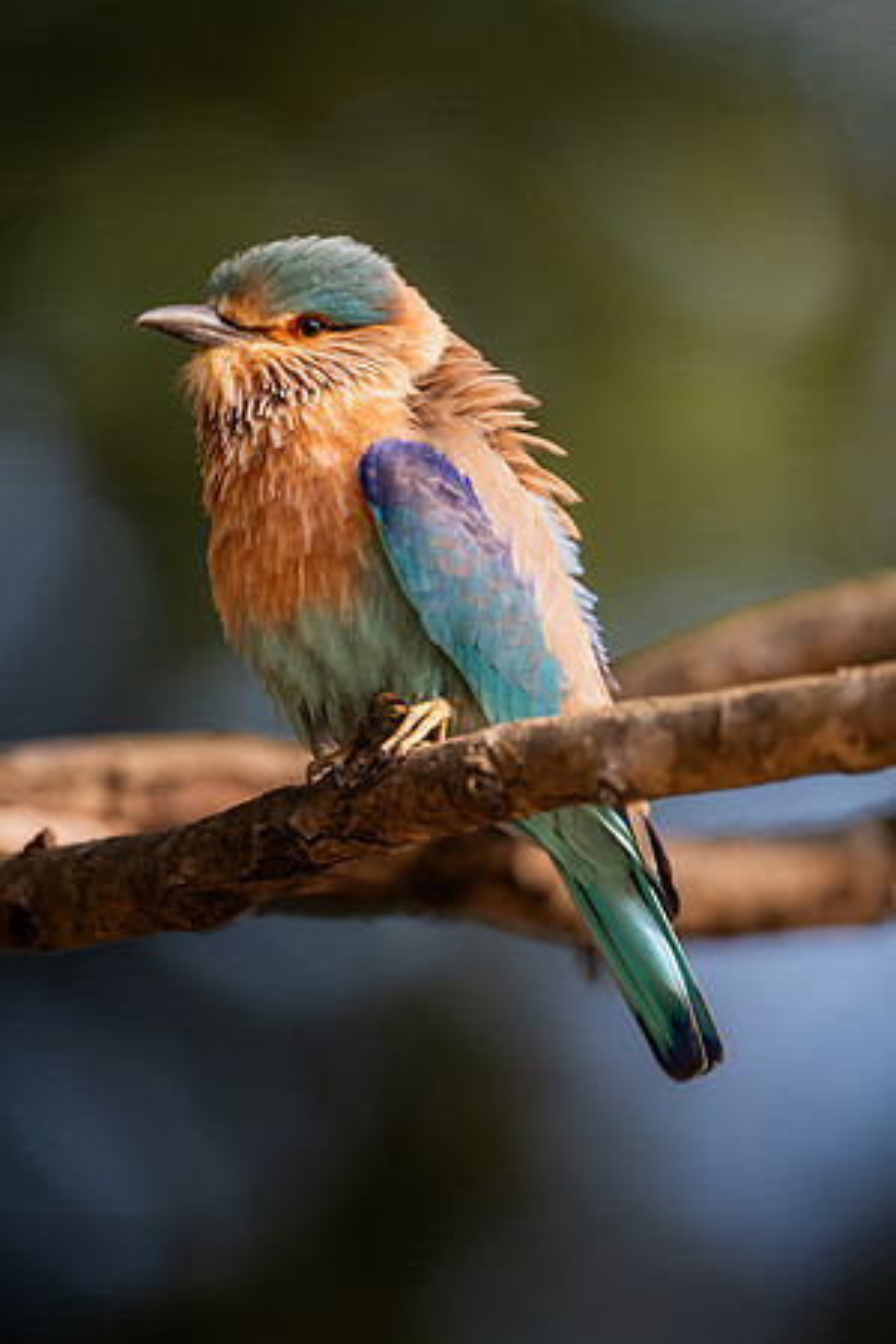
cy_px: 672
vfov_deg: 3.4
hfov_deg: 2.3
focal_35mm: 600
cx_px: 448
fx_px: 22398
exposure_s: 1/800
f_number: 4
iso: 500
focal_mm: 600
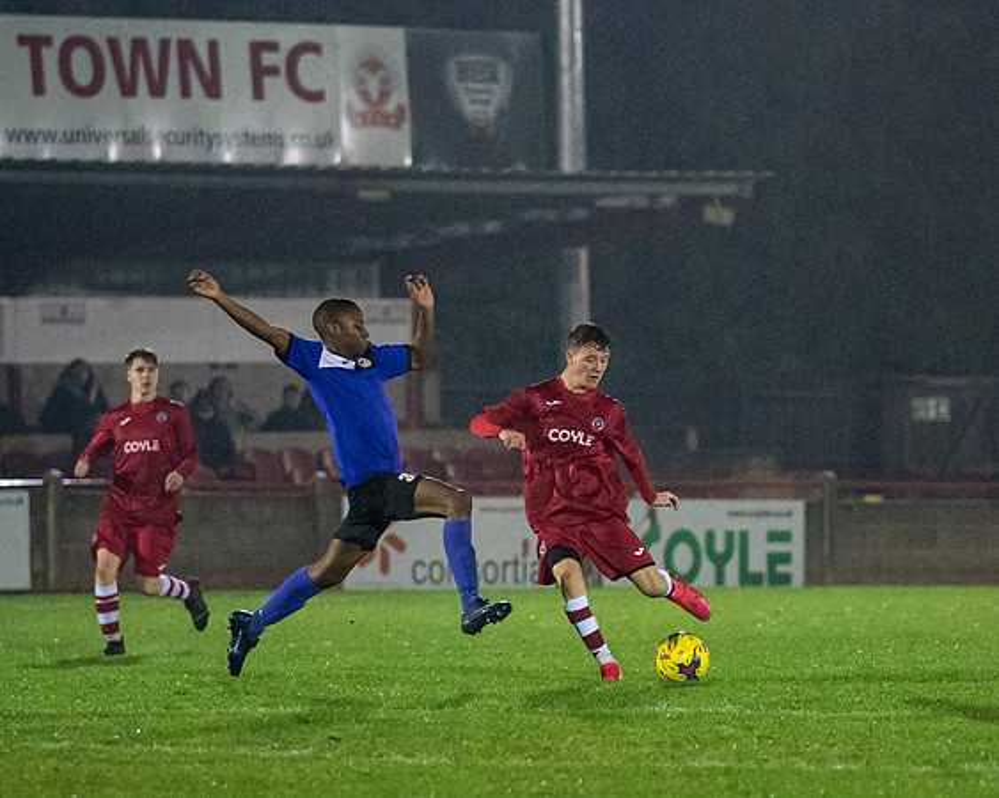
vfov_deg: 5.4
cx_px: 590
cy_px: 492
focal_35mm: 285
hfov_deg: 6.8
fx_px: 8415
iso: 6400
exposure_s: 1/1250
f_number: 2.8
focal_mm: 137
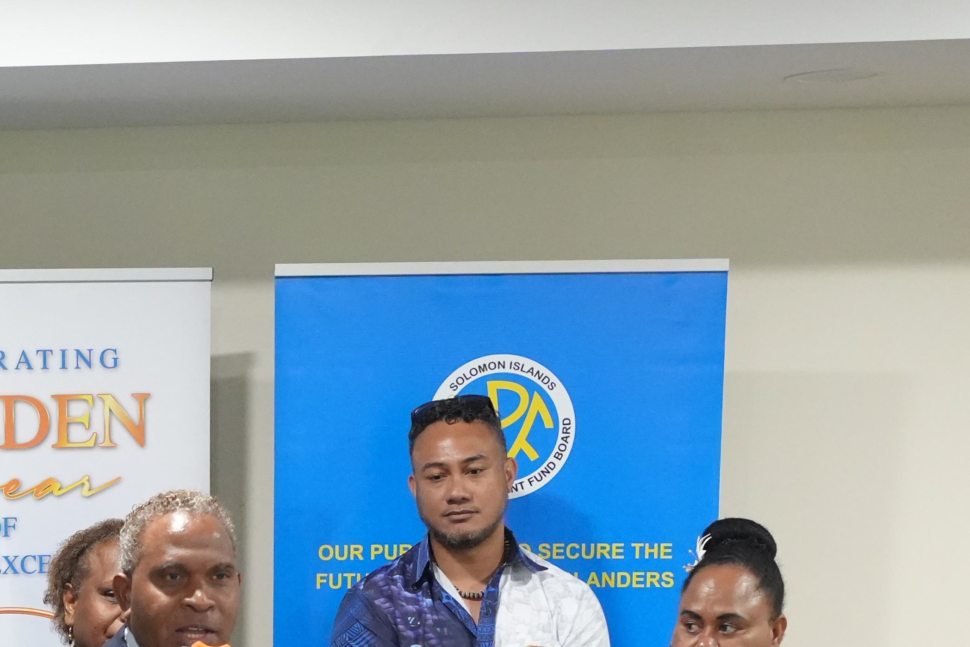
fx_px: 3153
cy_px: 903
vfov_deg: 11.3
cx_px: -114
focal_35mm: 117
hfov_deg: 16.9
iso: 6400
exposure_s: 1/160
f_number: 4
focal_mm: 35
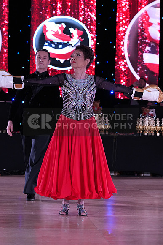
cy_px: 122
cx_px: 82
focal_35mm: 105
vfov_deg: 19.5
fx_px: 713
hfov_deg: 13.0
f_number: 5
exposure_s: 1/250
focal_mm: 105
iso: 2500
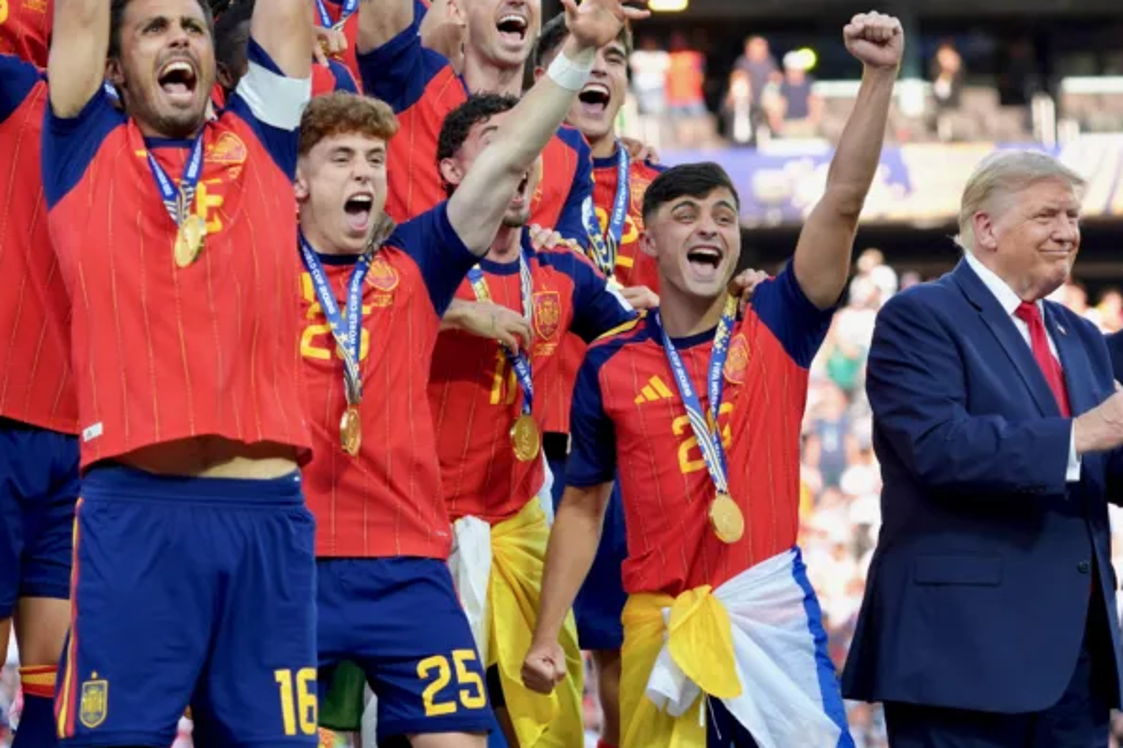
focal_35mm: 251
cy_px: 318
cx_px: 669
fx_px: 7825
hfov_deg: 8.2
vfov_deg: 5.5
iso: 1000
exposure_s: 1/1000
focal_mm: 200
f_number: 6.3
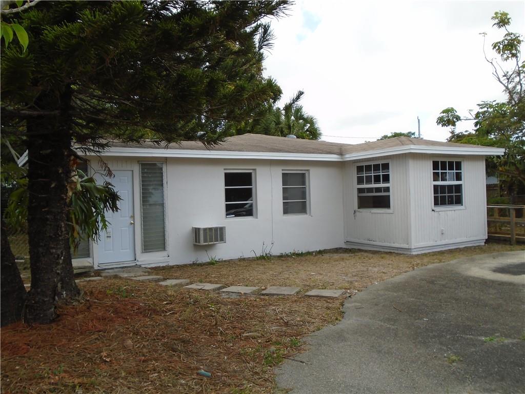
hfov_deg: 58.4
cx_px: 262
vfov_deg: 45.4
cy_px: 197
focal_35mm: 31
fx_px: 470
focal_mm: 5.5
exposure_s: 1/500
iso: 100
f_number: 3.5
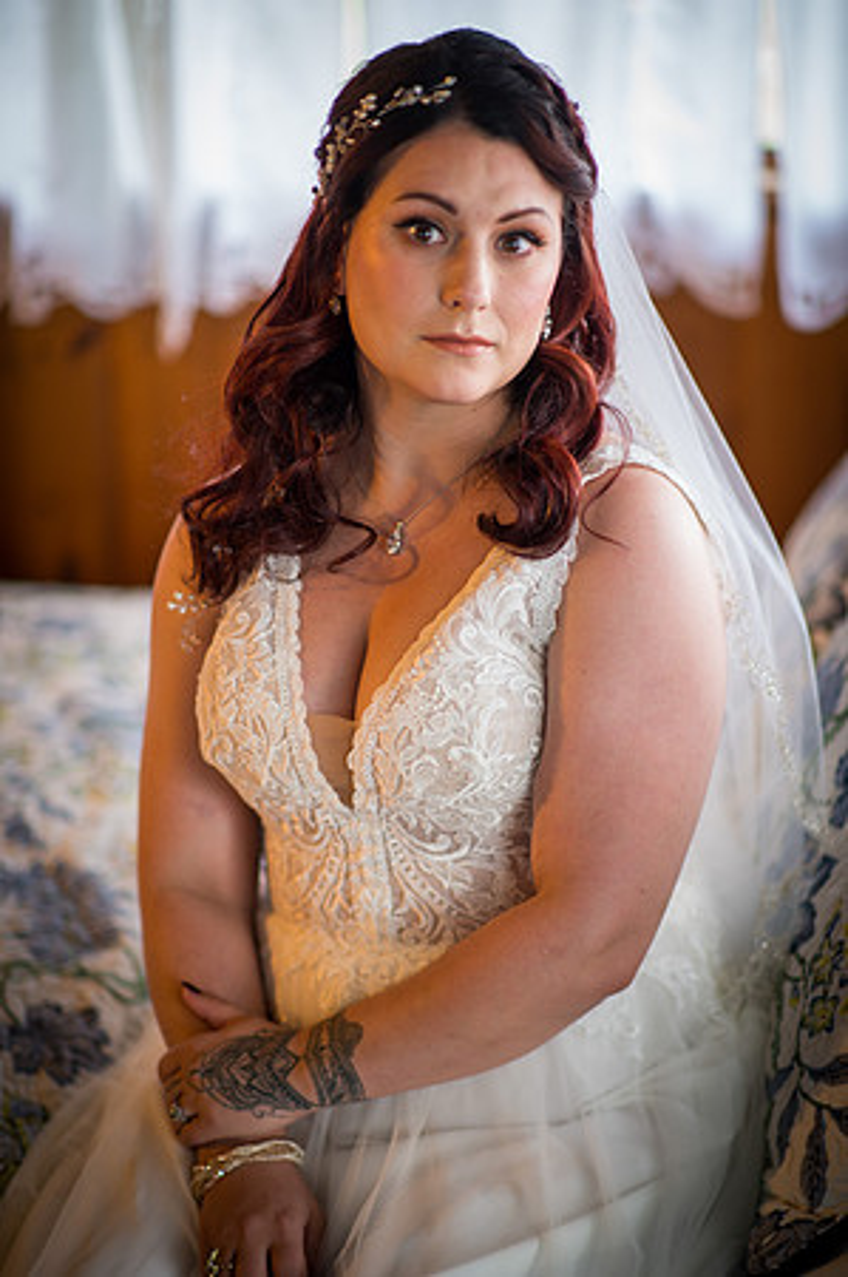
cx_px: 424
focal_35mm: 85
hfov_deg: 16.0
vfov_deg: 23.9
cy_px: 638
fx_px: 3010
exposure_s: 1/30
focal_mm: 85
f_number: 1.4
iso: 400
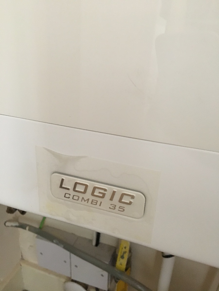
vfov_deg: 61.7
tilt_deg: -24.1
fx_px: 245
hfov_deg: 48.2
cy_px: 146
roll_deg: -4.7
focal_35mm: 29
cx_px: 110
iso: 250
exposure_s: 1/17
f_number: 2.2
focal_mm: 4.15
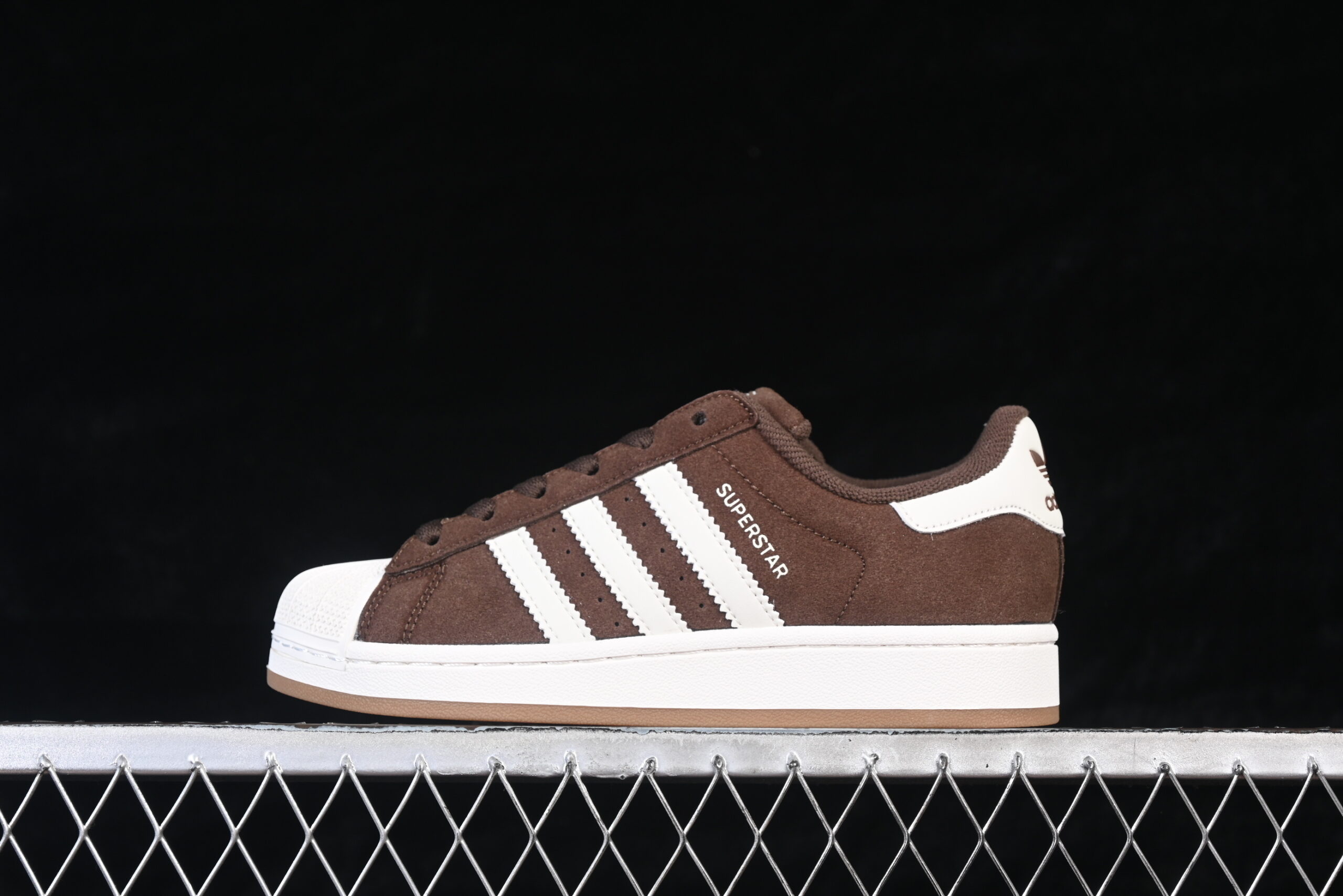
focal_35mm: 75
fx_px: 2798
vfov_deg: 18.2
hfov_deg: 27.0
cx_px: 672
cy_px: 448
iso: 160
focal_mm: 50
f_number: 6.3
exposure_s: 1/60
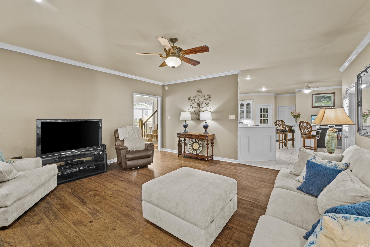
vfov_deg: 77.3
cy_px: 124
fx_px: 154
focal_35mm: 15
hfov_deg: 100.4
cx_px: 185
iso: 400
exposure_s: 1.5
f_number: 7.1
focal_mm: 10
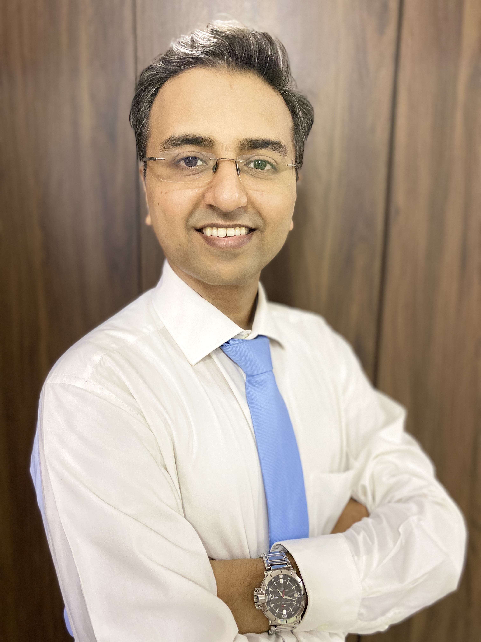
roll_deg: -0.1
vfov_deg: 67.3
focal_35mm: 26
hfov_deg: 53.1
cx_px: 240
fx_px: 482
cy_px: 321
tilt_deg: -10.0
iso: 500
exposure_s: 1/50
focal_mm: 4.25
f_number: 1.8
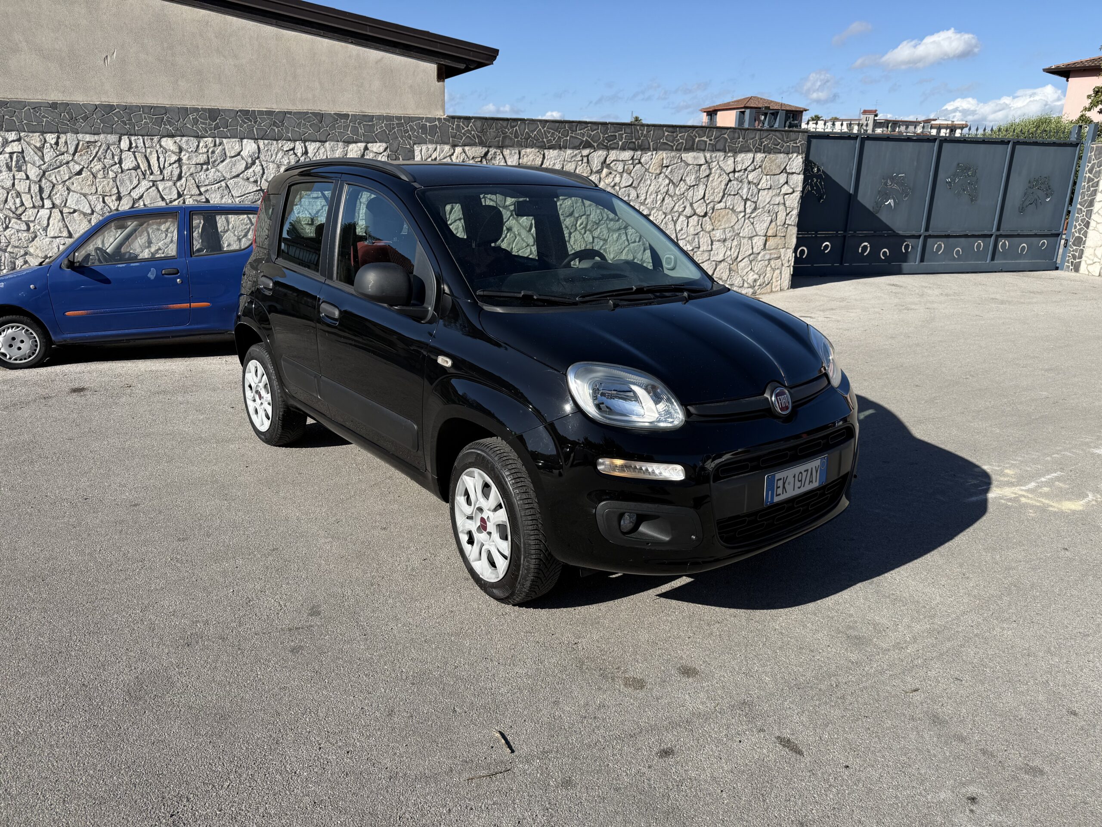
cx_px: 551
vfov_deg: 56.8
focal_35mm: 24
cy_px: 414
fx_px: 764
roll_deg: -3.1
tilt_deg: -16.6
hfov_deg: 71.6
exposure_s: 1/4405
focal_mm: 6.76
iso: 80
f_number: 1.78
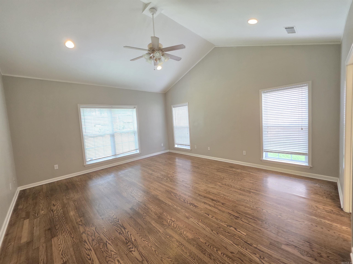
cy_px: 132
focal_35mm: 13
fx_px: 133
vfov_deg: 89.9
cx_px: 176
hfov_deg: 106.2
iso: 400
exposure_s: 1/60
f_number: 1.9
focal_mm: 2.2
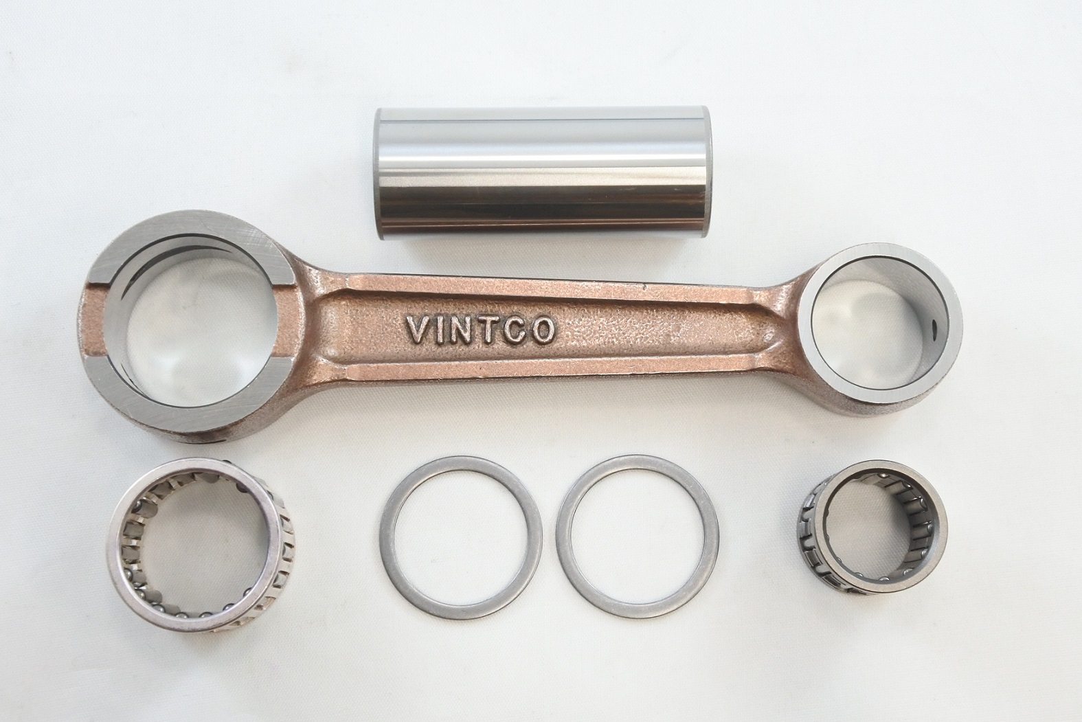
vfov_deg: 28.1
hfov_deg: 41.1
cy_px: 361
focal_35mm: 48
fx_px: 1443
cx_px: 541
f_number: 4.5
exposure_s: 1/125
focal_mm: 18
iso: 720
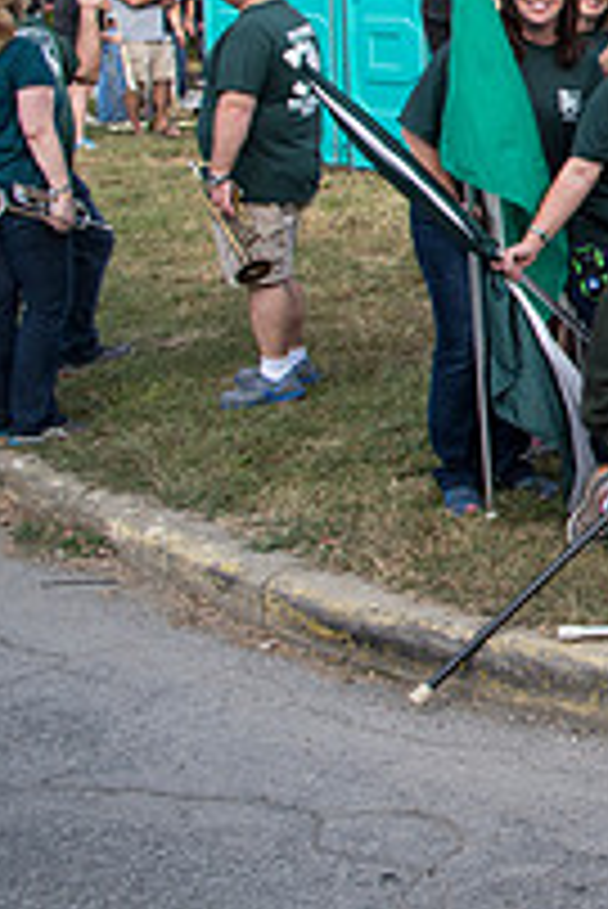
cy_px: 164
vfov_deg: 28.5
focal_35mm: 69
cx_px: 1257
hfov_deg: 15.4
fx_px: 1745
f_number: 4.5
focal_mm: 24
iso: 250
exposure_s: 1/500
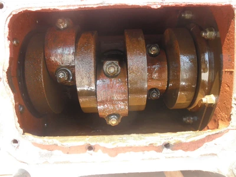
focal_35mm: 28
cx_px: 118
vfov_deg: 49.7
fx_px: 191
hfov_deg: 63.4
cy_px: 88
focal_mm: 5
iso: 64
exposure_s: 1/50
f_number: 3
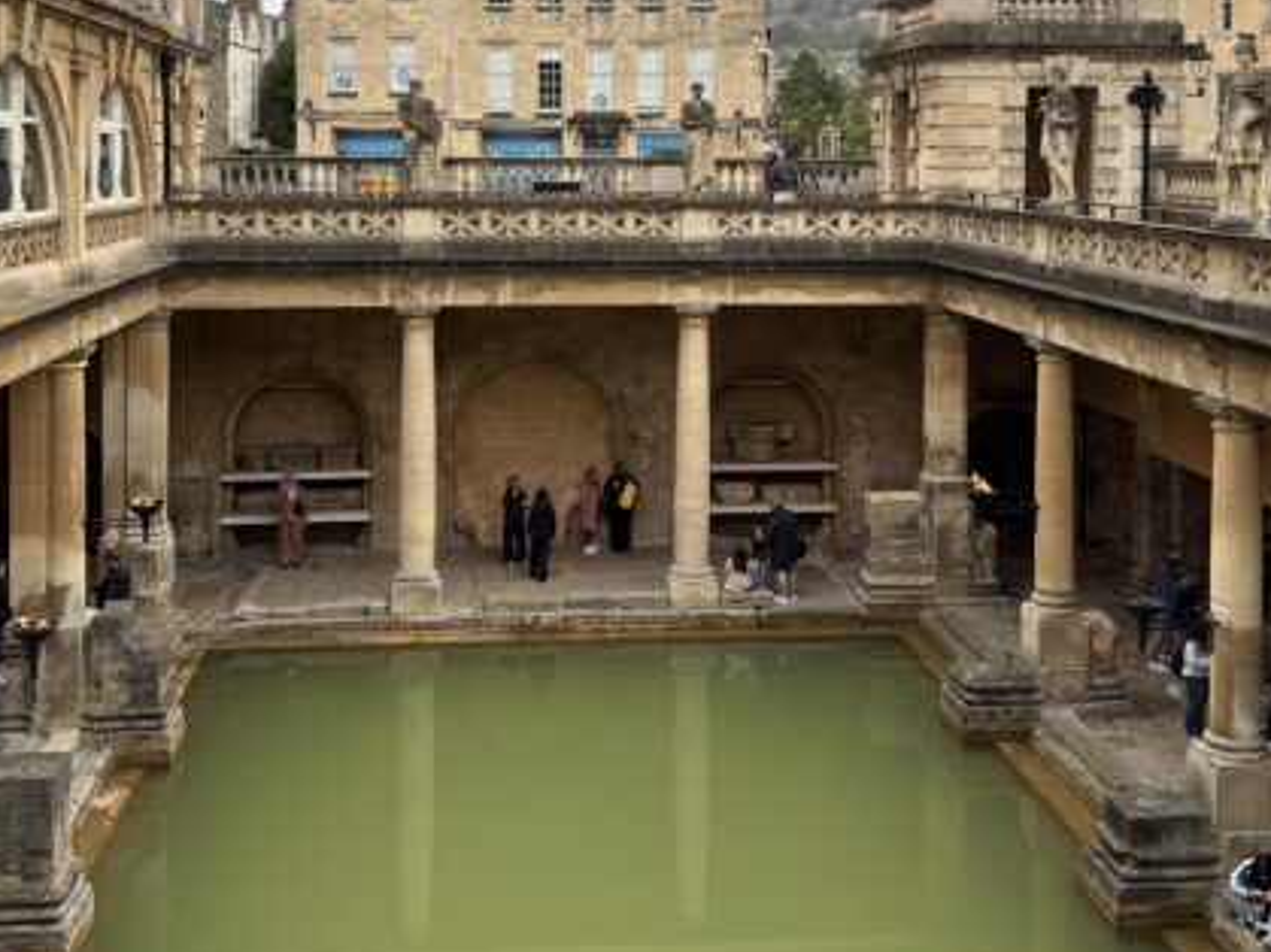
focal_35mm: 44
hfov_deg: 42.9
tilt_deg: -2.0
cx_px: 604
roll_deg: +0.3
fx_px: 1615
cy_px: 218
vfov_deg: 32.1
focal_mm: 6.76
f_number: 1.78
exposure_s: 1/654
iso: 80
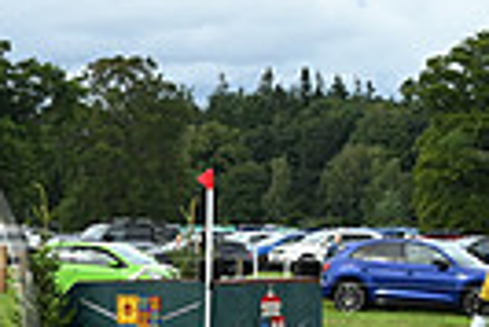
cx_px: -379
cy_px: 307
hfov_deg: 10.8
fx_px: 2434
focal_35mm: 179
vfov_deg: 7.7
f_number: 5.6
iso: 720
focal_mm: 41
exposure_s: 1/1250
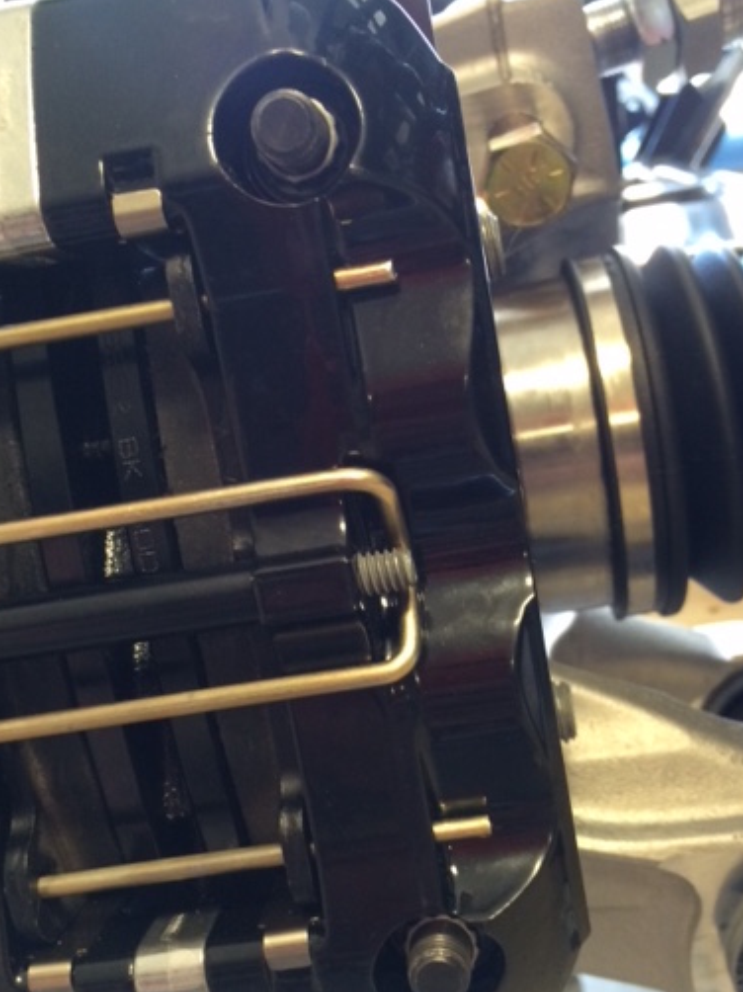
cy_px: 553
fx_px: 1060
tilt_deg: -20.1
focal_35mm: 37
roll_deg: +9.7
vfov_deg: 50.1
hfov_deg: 38.6
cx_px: 399
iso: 125
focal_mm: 4.15
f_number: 2.2
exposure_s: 1/30
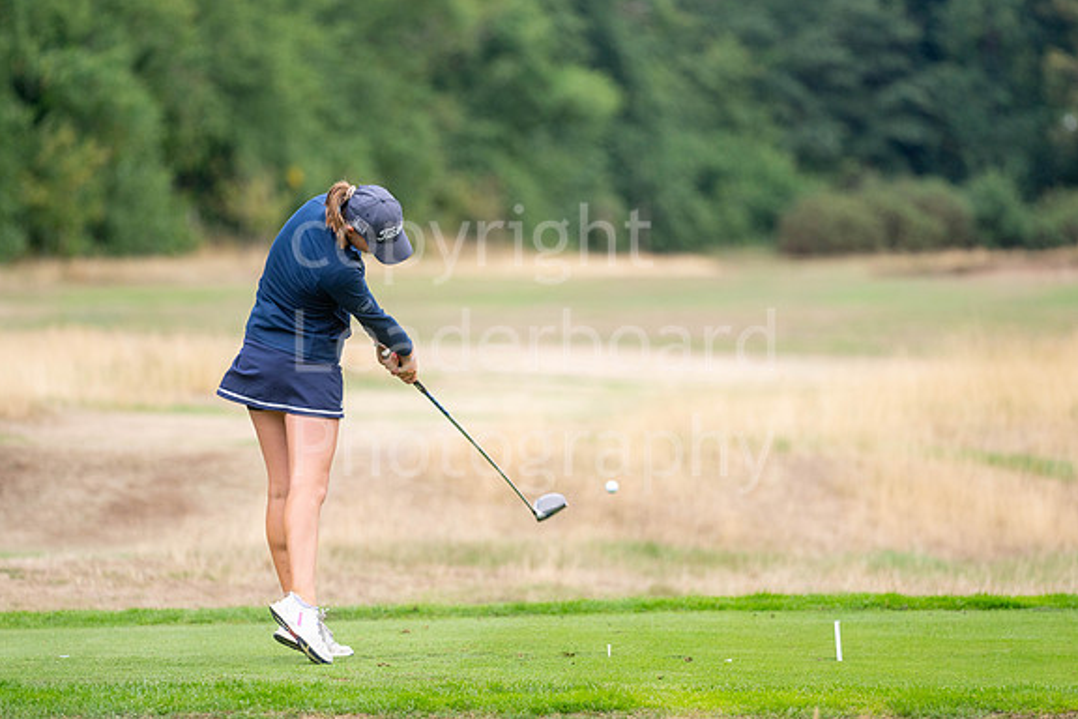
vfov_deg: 4.6
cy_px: 359
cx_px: 537
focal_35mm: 302
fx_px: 9043
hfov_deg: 6.8
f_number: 4
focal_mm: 300
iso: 500
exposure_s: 1/2000
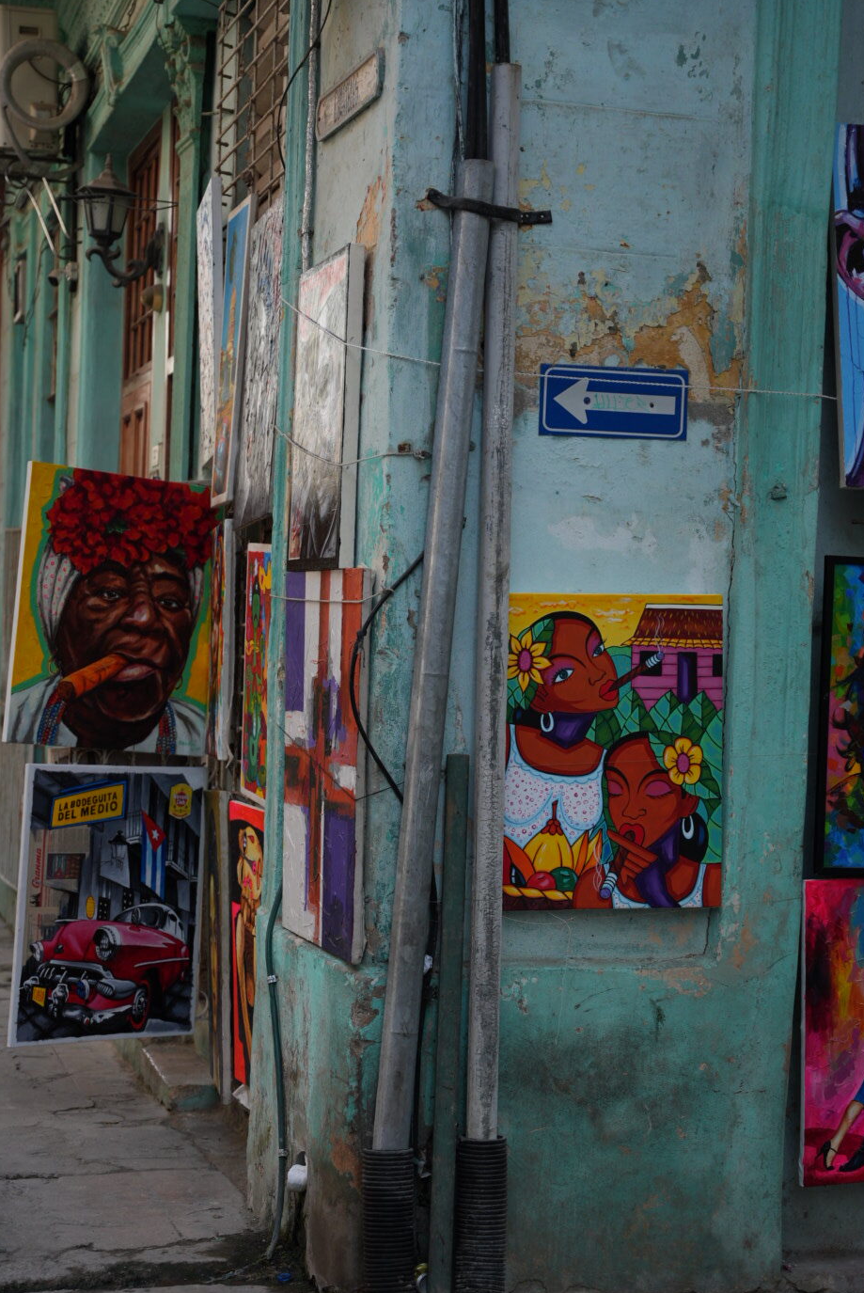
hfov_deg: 20.0
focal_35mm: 68
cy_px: 686
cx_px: 444
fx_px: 2446
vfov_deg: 29.6
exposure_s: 1/4000
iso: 800
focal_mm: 57.9
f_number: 2.8
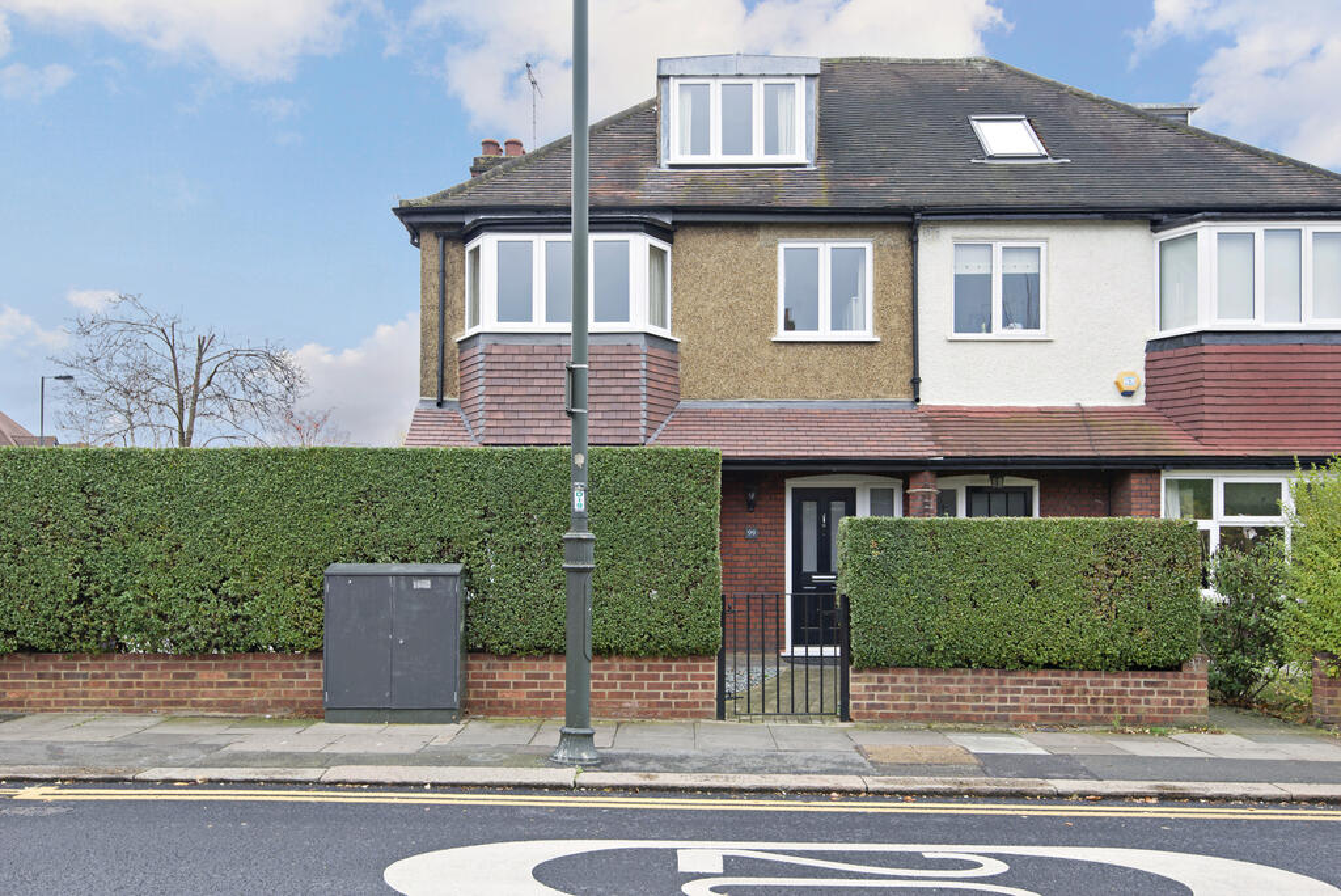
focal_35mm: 31
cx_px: 670
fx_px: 1155
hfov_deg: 60.3
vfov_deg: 42.4
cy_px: 448
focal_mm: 31
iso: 200
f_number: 8
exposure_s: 1/40
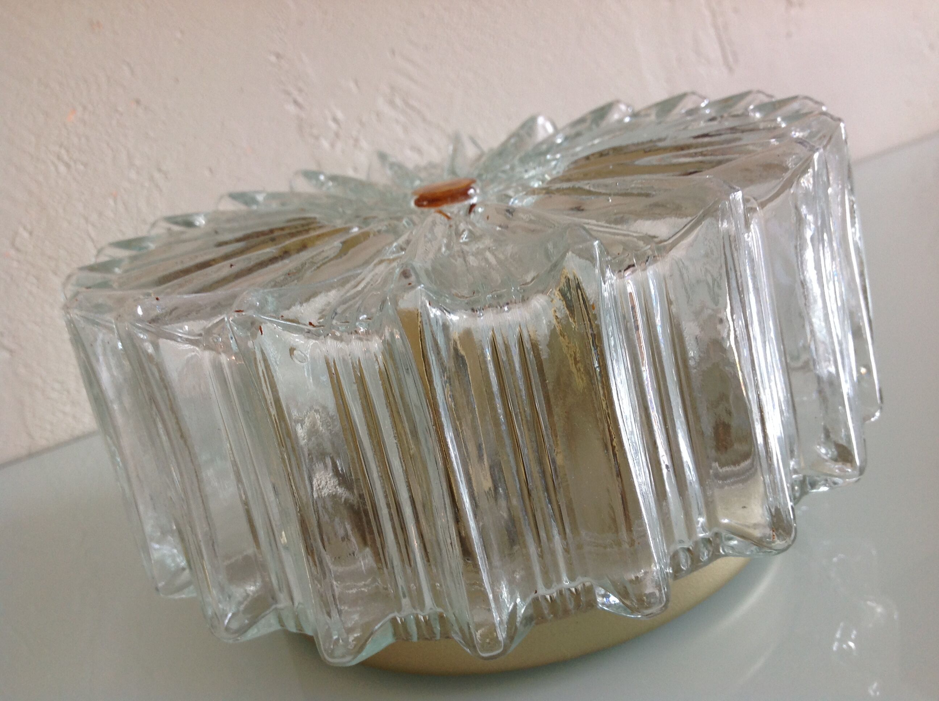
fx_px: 948
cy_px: 350
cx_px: 470
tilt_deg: -18.0
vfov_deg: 40.6
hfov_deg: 52.7
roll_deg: +12.9
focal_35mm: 35
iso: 50
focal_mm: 4.28
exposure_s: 1/17
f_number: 2.4
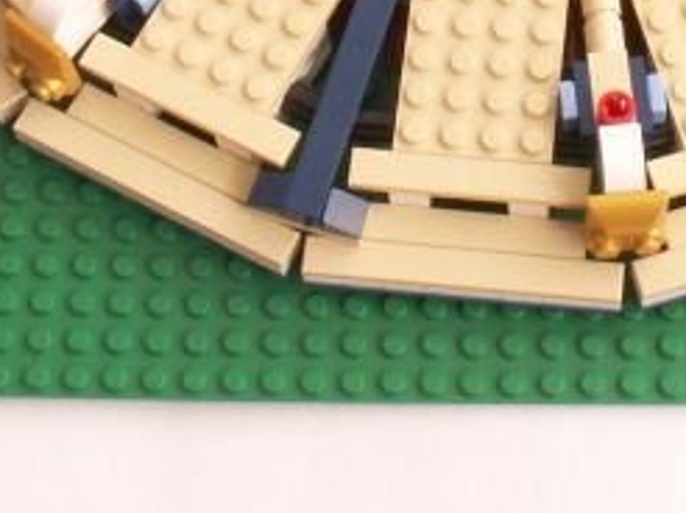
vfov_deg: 12.3
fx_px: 2257
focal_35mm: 114
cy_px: -270
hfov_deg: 17.0
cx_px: 630
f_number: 8
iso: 50
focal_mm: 5.86
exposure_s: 1/13
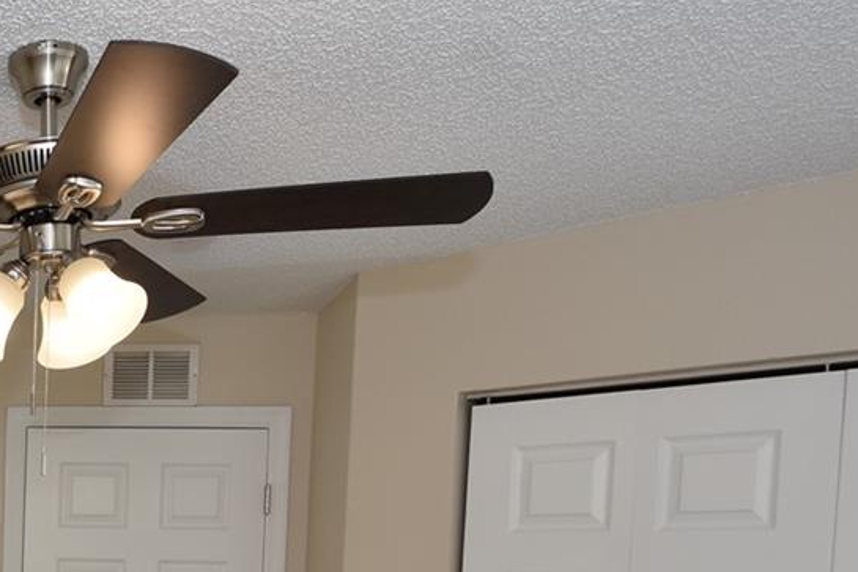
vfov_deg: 27.0
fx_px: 1048
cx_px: -105
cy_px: 682
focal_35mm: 44
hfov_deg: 36.8
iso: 200
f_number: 5
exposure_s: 1/100
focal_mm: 10
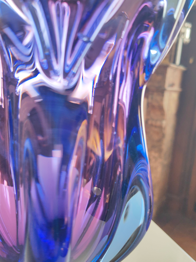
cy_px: 131
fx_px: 294
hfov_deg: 36.8
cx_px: 98
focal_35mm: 39
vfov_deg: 47.9
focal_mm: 5.53
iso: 50
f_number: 1.8
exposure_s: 1/110
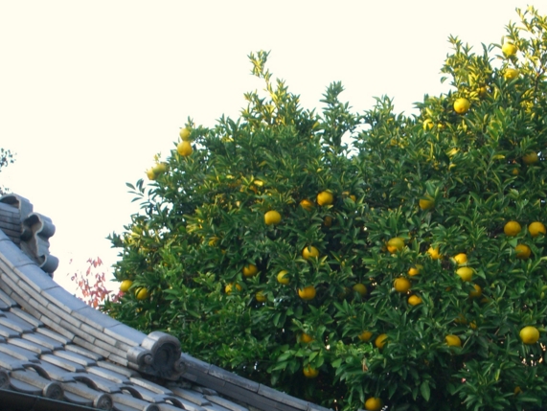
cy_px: 261
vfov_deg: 13.2
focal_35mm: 112
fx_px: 1771
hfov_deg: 17.5
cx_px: 368
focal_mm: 16.6
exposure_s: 1/60
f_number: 4.4
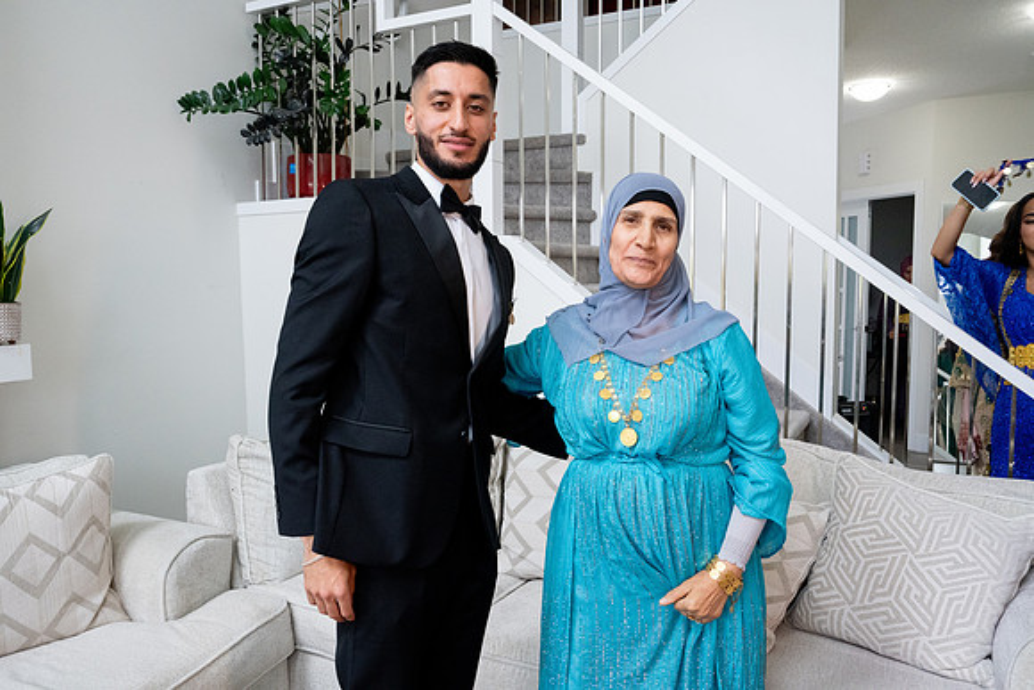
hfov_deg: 65.5
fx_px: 804
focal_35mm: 28
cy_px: 345
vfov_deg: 46.4
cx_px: 517
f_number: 9
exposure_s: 1/160
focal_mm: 28
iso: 5000
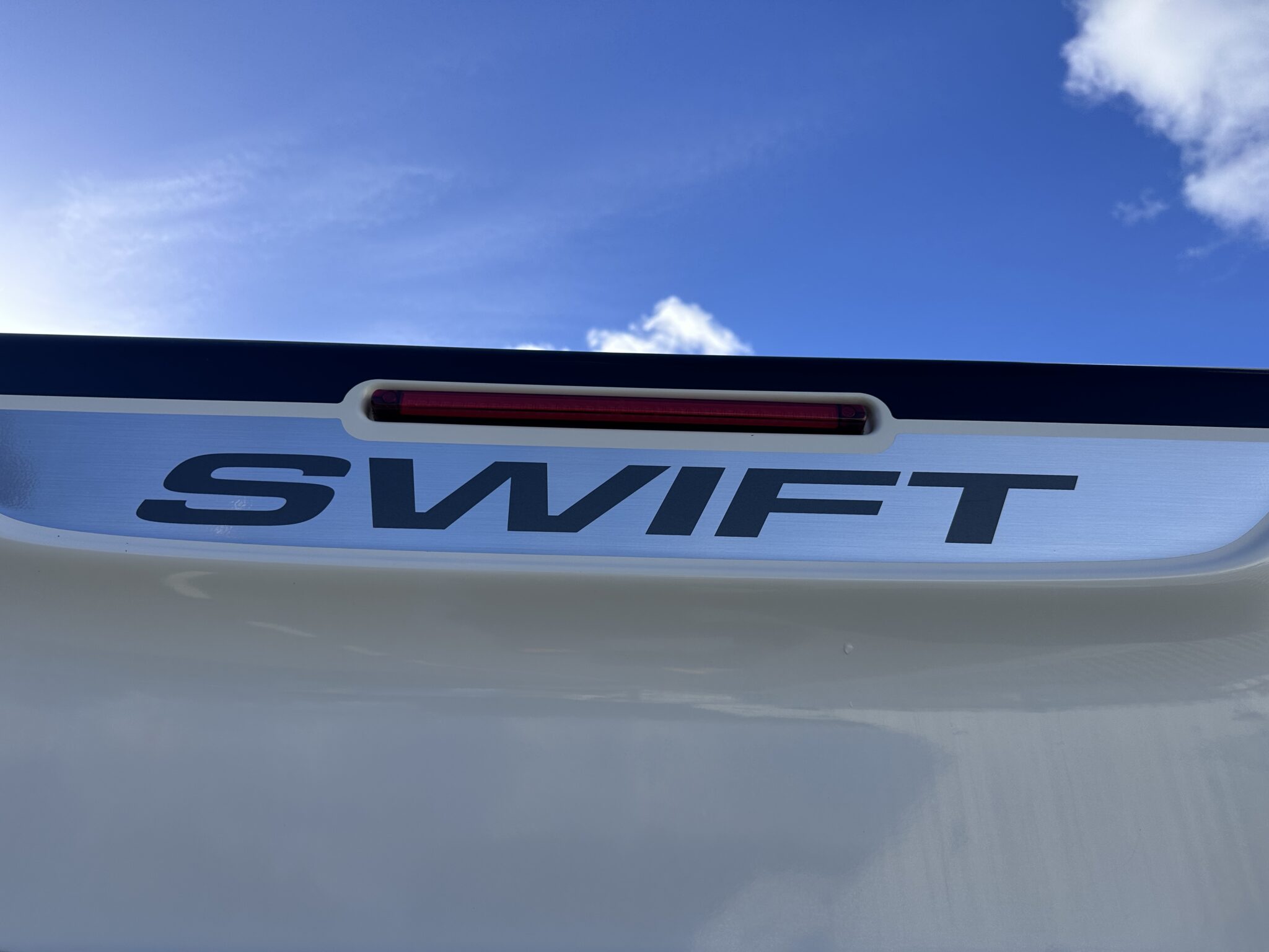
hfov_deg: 71.6
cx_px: 634
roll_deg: -1.5
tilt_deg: +31.9
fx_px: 880
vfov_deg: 56.8
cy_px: 476
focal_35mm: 24
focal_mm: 6.86
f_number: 1.78
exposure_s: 1/3861
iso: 80
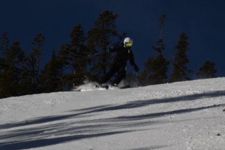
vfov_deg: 5.0
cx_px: 112
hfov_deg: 7.4
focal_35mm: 277
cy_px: 75
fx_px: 1729
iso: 320
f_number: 29
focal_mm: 185
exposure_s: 1/250
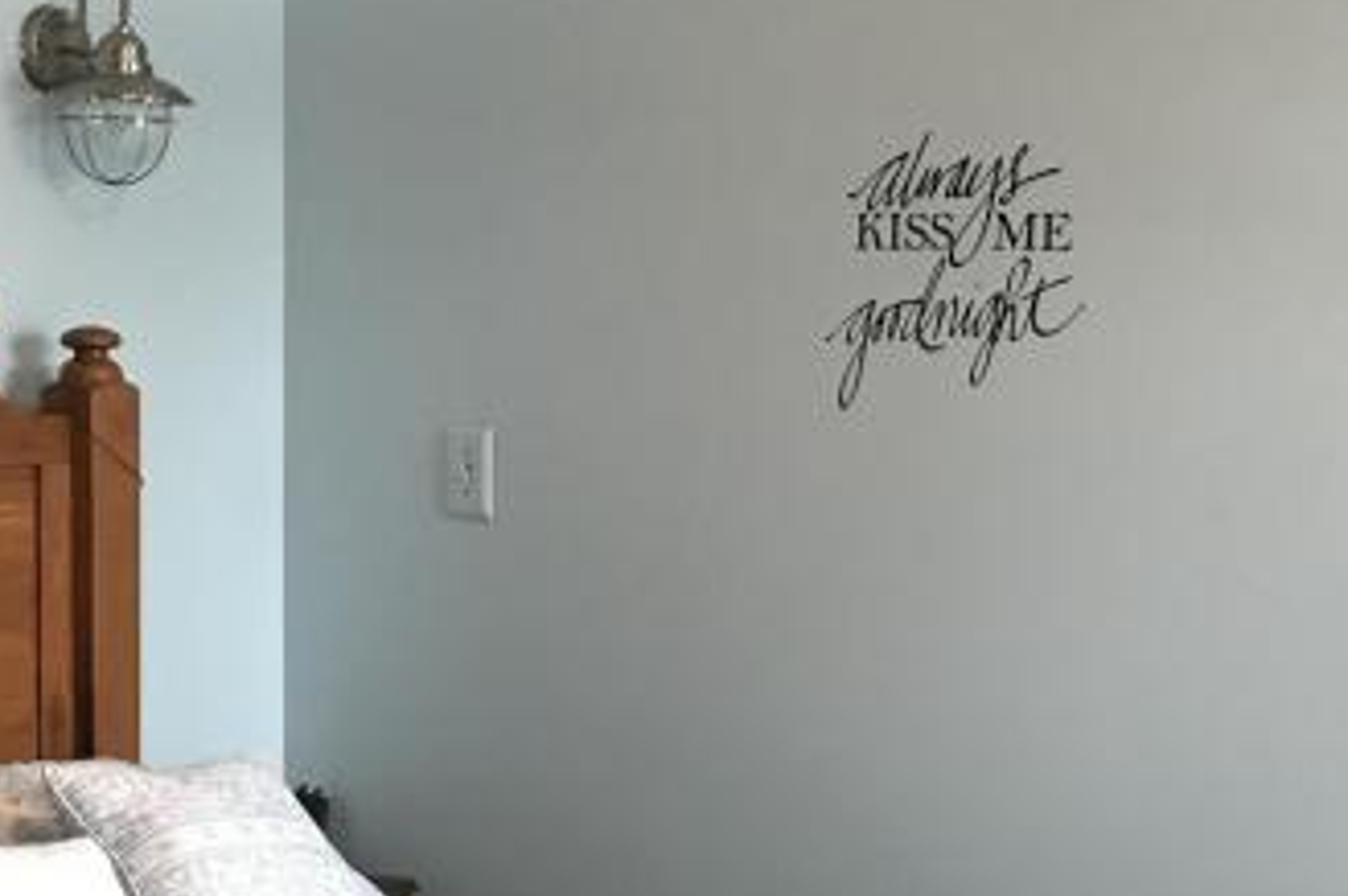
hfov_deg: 22.3
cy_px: 629
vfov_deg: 15.0
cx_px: 481
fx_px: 3404
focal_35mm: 91
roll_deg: +0.7
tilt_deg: -3.8
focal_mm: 3.99
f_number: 1.8
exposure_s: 1/17
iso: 40
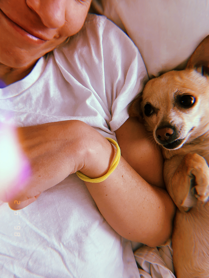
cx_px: 104
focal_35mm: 30
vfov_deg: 60.0
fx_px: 242
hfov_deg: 46.8
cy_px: 139
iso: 320
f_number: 2.2
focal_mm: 2.71
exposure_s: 1/60
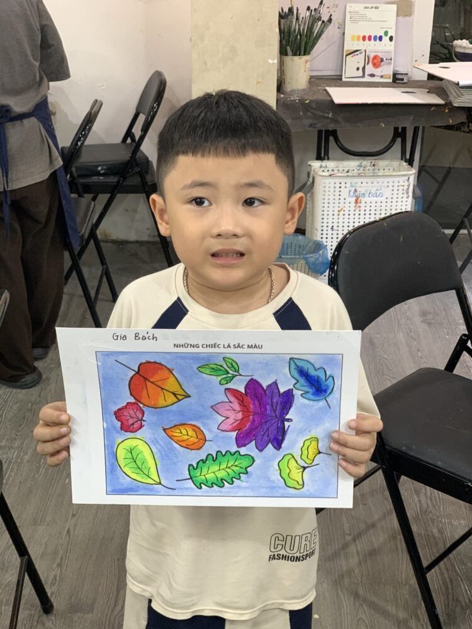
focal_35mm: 52
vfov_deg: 36.8
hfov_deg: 28.0
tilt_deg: -22.8
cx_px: 236
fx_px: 945
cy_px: 314
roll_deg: -1.0
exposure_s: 1/60
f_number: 2.4
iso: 125
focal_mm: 6
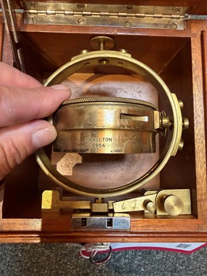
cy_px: 138
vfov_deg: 71.6
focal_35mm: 24
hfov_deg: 56.8
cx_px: 104
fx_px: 191
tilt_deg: -83.3
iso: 800
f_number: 2.2
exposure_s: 1/50
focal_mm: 2.22
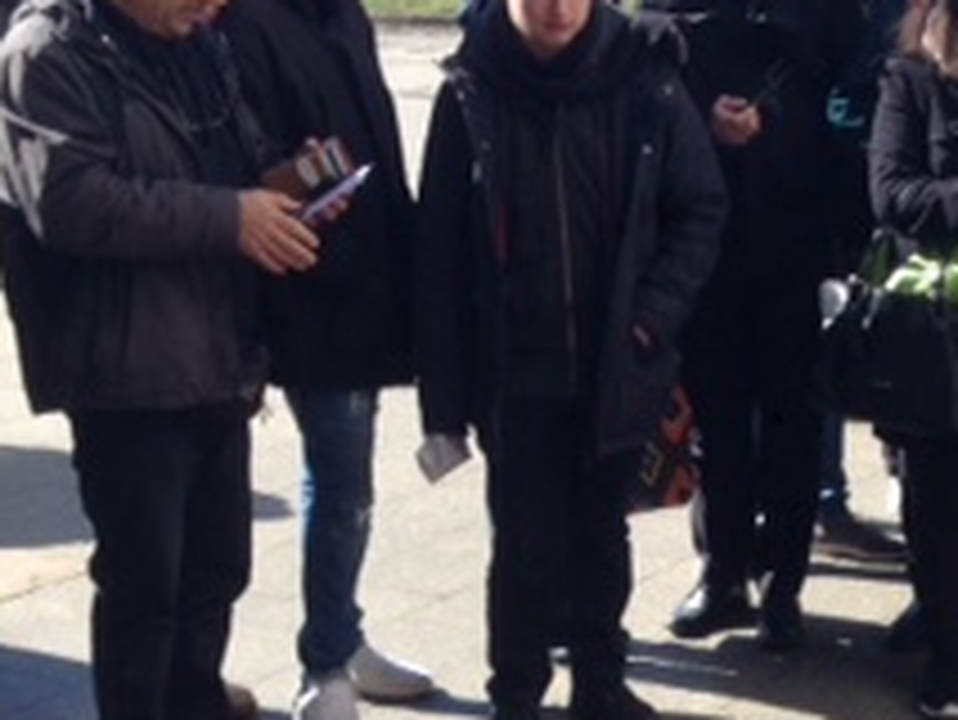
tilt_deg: -20.7
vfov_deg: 14.8
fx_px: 2741
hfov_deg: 19.7
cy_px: 670
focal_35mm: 99
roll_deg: +0.5
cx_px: 675
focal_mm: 4.12
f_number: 2.4
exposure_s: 1/521
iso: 50
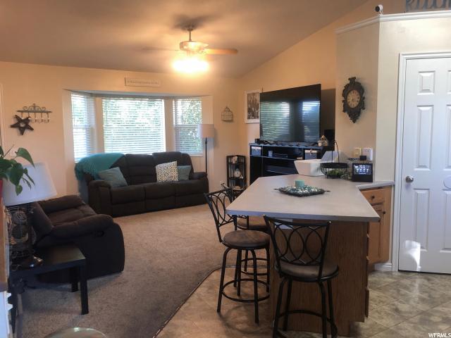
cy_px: 169
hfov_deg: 63.4
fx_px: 365
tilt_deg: -6.4
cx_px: 226
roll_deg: +0.6
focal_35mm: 28
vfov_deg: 49.7
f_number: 1.8
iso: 40
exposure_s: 1/24
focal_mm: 4
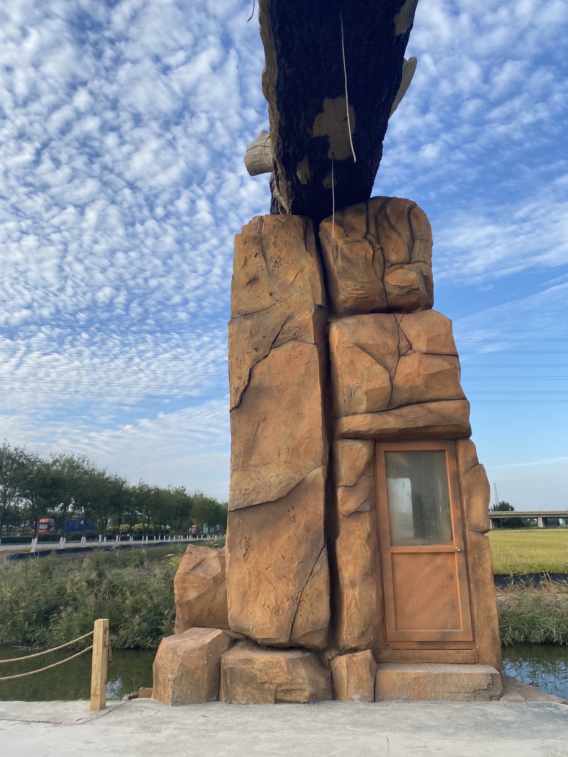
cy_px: 378
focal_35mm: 26
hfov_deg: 53.1
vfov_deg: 67.3
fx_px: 569
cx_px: 284
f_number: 1.8
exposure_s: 1/1232
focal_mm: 4.25
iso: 32
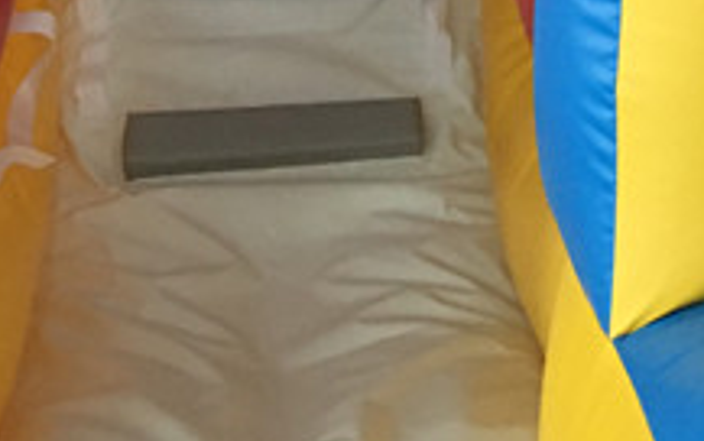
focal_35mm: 106
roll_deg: +0.5
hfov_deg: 18.9
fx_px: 2035
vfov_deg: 11.2
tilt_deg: +3.4
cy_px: -447
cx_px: 766
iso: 160
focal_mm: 4.15
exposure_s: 1/8
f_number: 2.2
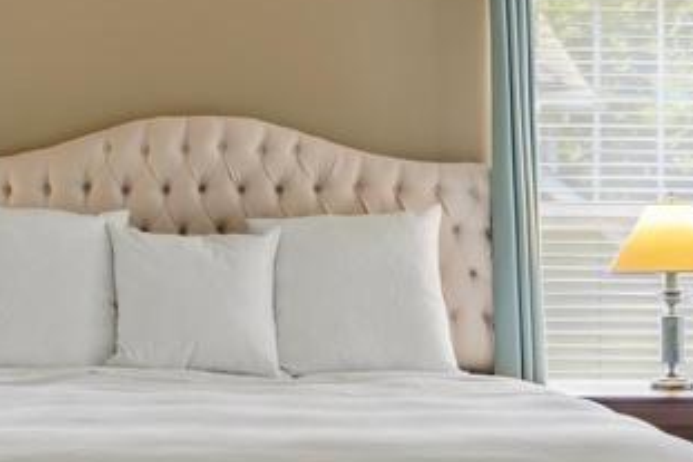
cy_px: 264
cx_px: 192
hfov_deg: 25.4
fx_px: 1520
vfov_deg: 17.2
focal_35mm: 79
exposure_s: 1/200
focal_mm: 24
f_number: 5.6
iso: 640
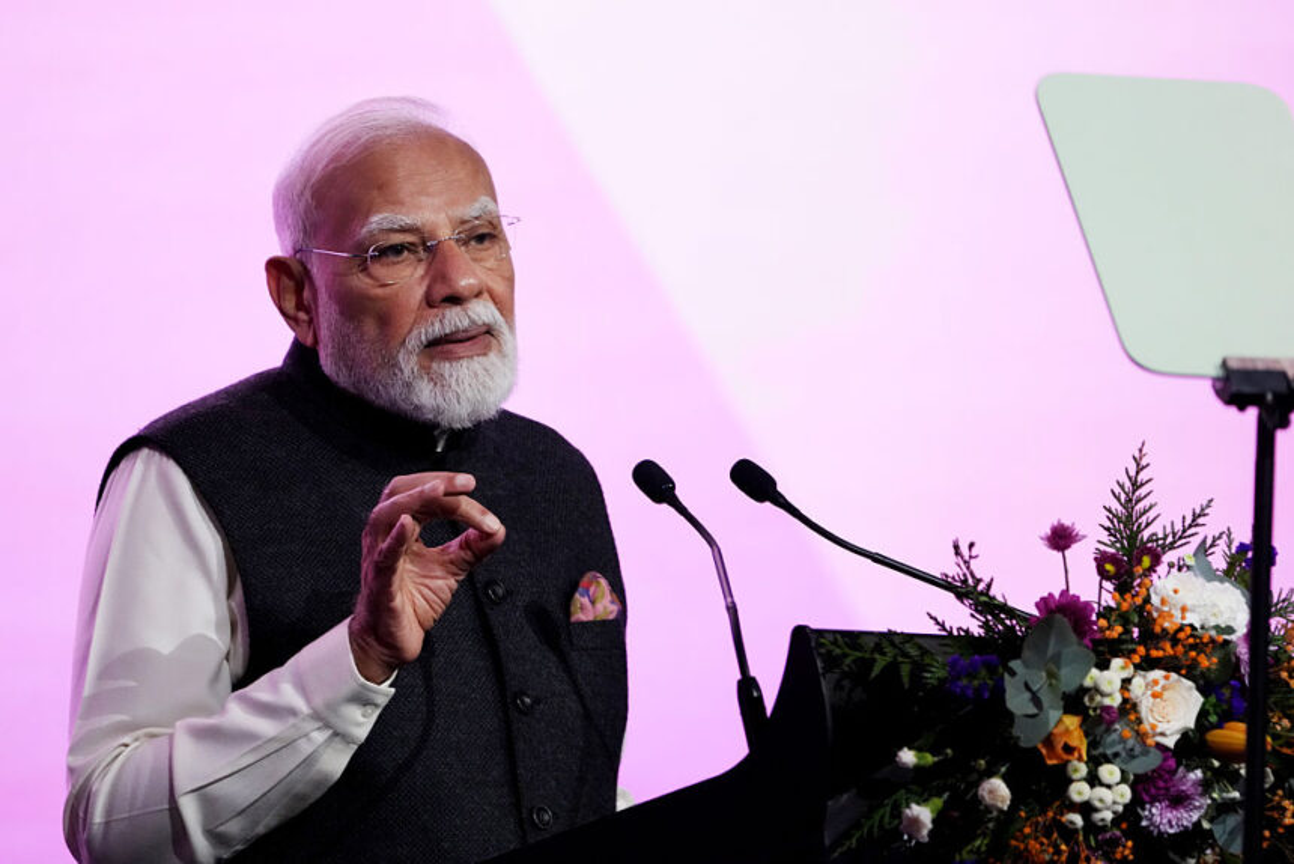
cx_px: 647
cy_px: 432
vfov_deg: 2.3
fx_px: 21573
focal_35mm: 600
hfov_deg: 3.4
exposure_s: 1/125
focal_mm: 600
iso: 5000
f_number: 6.3
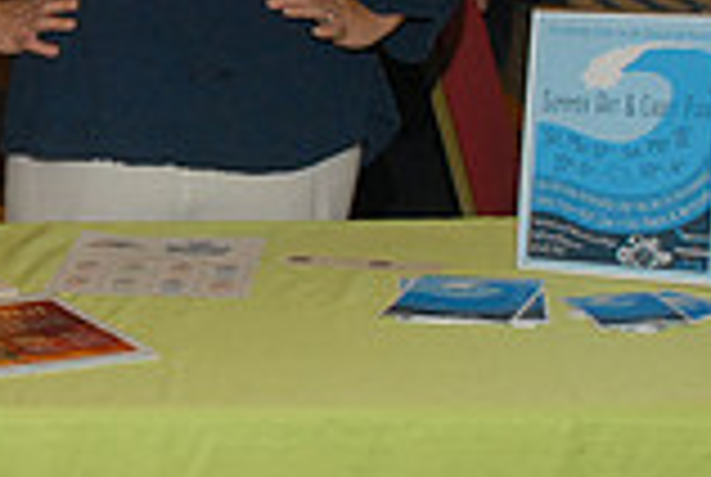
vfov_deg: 11.8
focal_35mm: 116
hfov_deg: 17.1
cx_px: -54
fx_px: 2292
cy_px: 70
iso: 500
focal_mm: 21
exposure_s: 1/125
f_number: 5.6
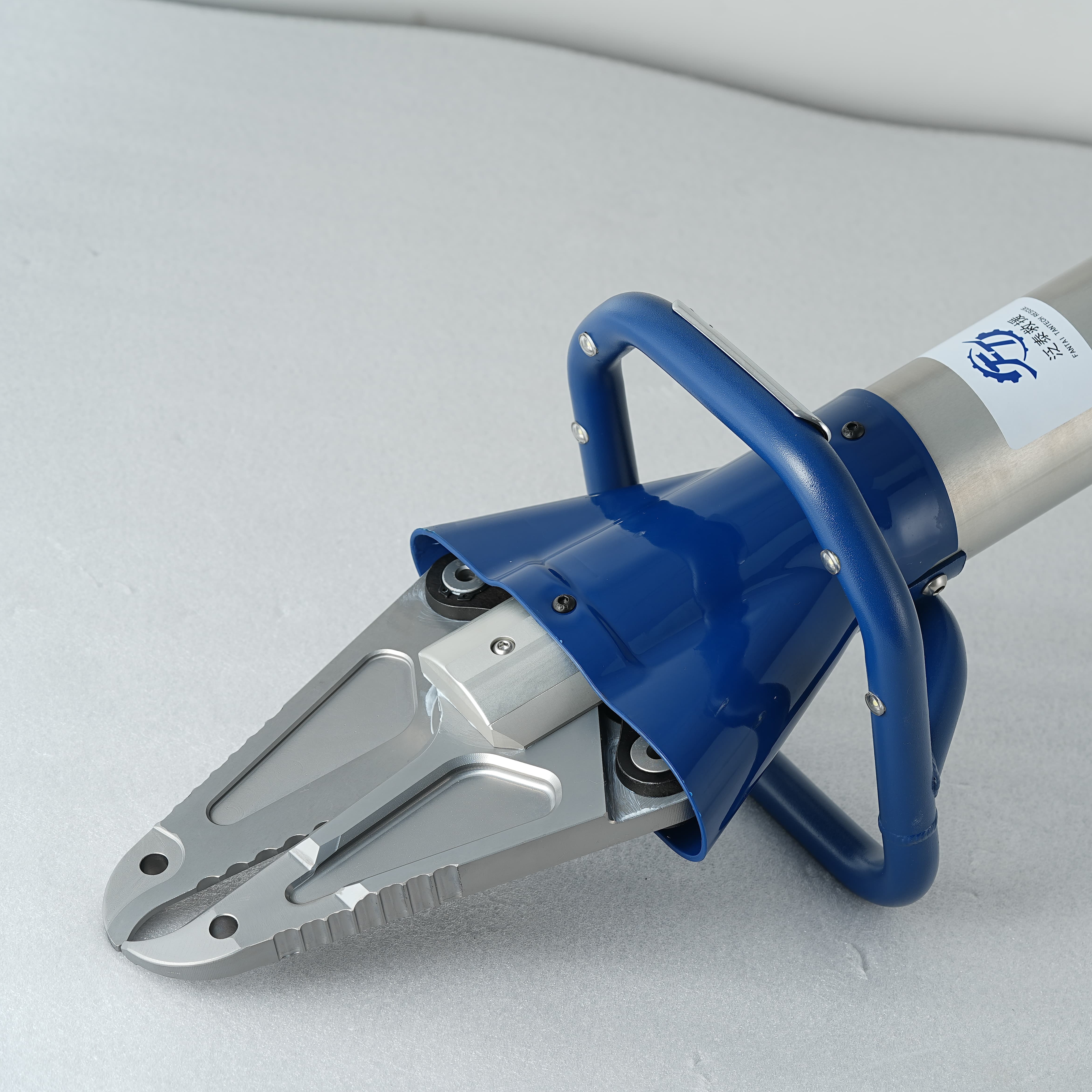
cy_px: 546
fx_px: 4104
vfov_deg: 15.2
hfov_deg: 15.1
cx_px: 786
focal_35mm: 115
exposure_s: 1/125
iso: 50
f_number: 8
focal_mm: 90
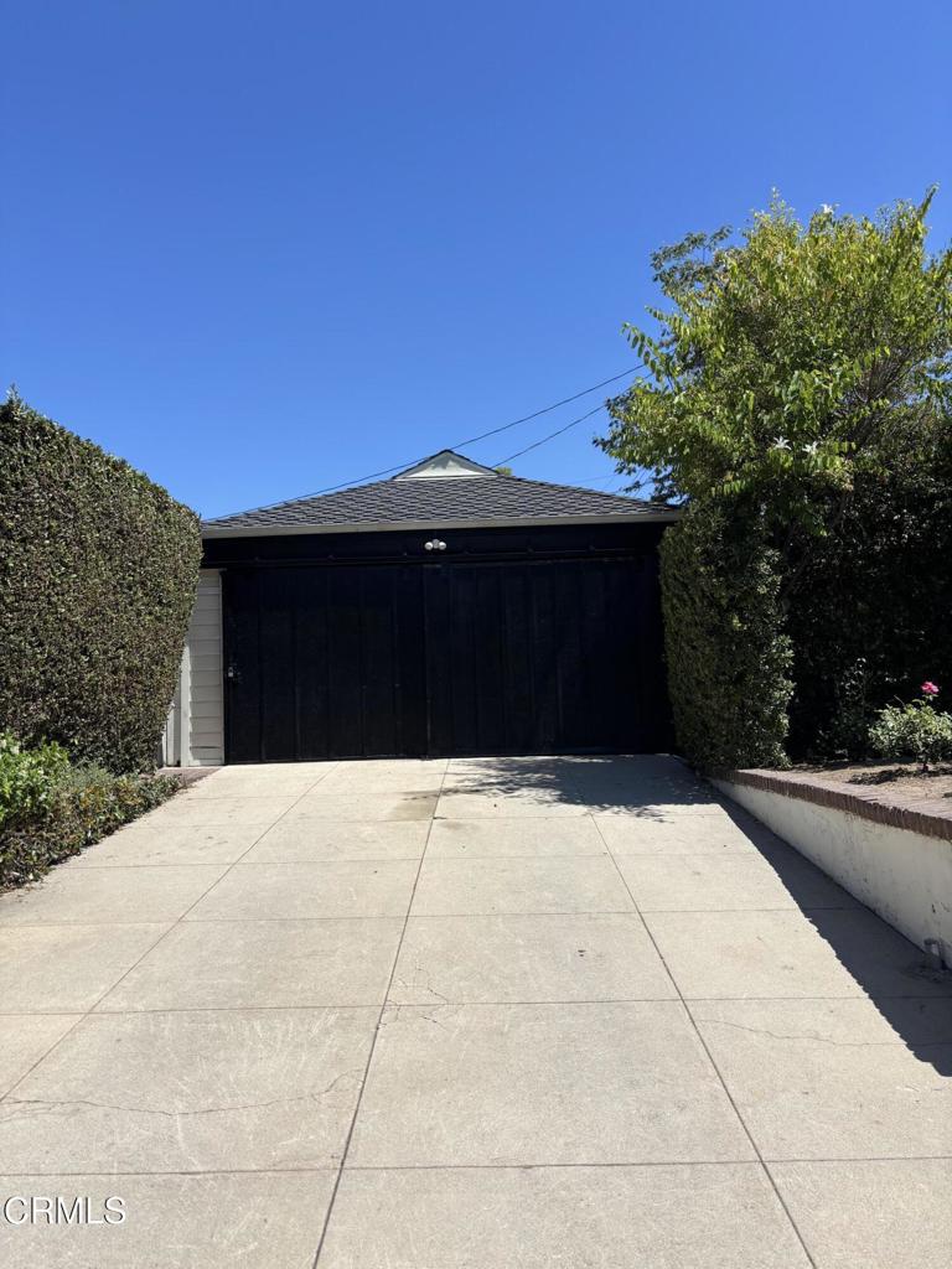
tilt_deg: +1.6
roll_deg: -0.7
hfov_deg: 53.1
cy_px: 634
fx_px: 953
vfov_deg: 67.3
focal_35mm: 26
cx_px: 476
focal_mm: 5.96
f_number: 1.6
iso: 50
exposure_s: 1/3650
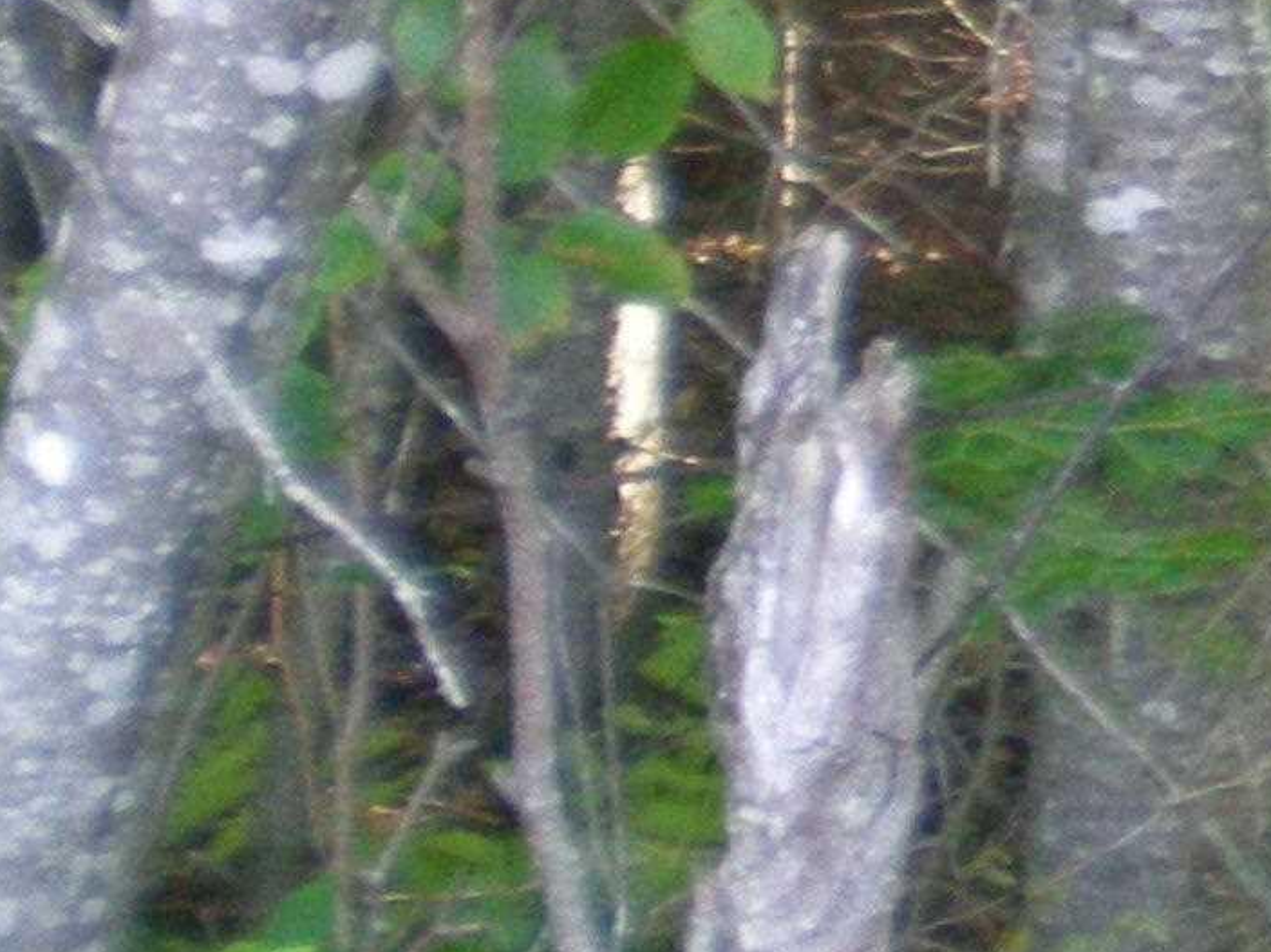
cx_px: 2567
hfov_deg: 10.8
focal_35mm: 166
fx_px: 6094
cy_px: -486
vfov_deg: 8.7
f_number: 3.1
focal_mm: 6.3
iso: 200
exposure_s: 1/34.5
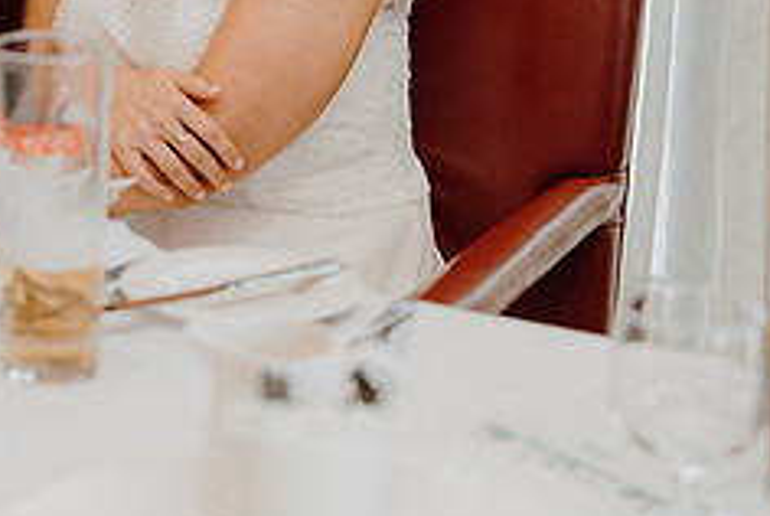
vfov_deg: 10.4
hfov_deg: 15.3
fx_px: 2784
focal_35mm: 130
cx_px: -72
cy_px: -60
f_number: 2.8
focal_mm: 53
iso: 1250
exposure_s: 1/200
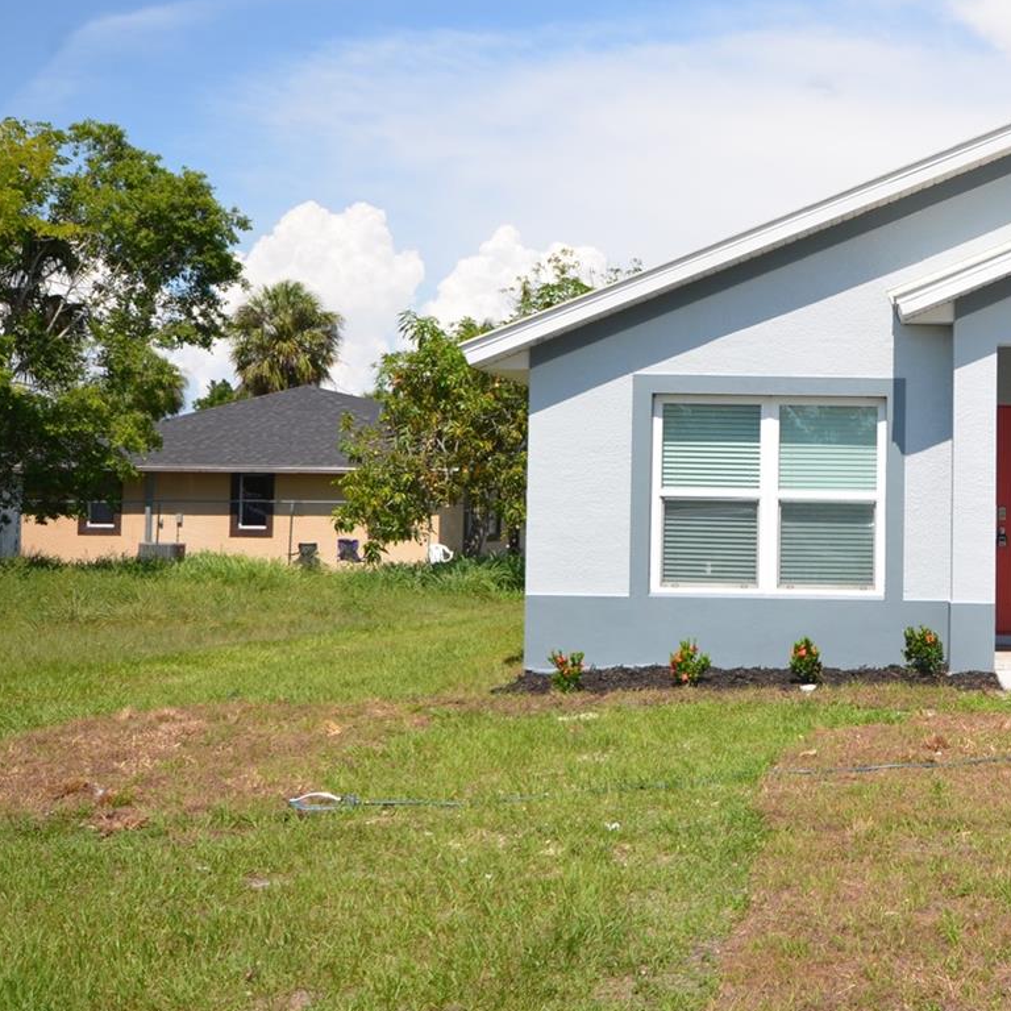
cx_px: 879
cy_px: 432
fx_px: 1751
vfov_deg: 32.2
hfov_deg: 31.0
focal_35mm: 53
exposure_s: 1/250
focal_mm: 20
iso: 100
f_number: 8
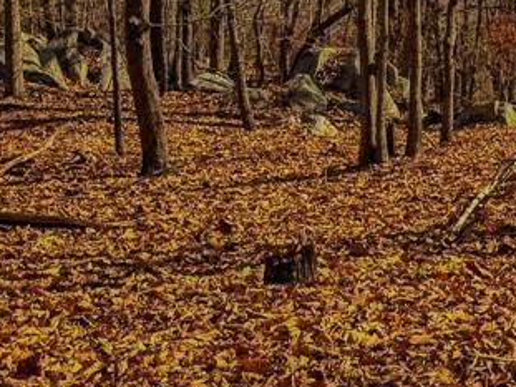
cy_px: 12
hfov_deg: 20.7
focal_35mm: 79
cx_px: 793
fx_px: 1177
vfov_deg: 18.2
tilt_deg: -8.1
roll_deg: +0.9
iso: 80
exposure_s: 1/1597
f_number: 1.78
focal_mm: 6.76
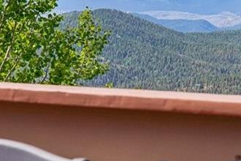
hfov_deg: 8.2
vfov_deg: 5.4
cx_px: 164
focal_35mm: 252
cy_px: -32
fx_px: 1687
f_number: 8
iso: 100
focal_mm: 52
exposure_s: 1/320
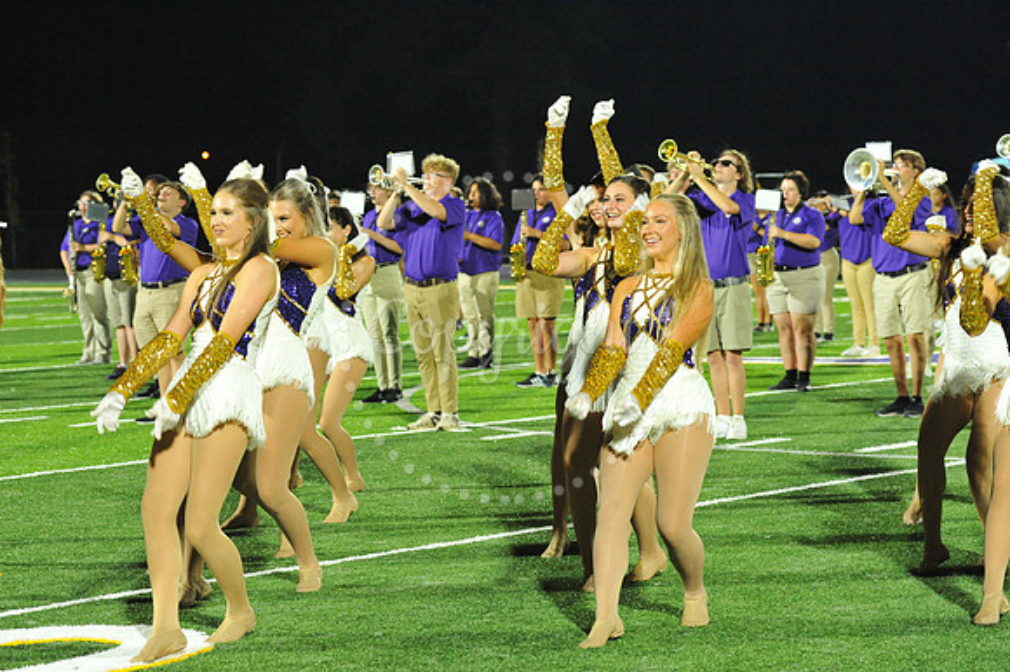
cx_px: 505
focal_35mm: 112
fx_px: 3140
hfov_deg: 18.3
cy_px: 336
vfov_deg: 12.2
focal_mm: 112
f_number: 5.6
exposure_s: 1/250
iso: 5000
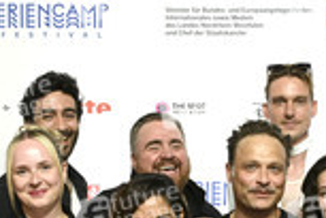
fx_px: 1041
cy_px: 265
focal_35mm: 115
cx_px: 157
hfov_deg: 17.8
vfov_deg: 11.7
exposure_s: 1/250
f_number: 5
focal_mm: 39
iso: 1600
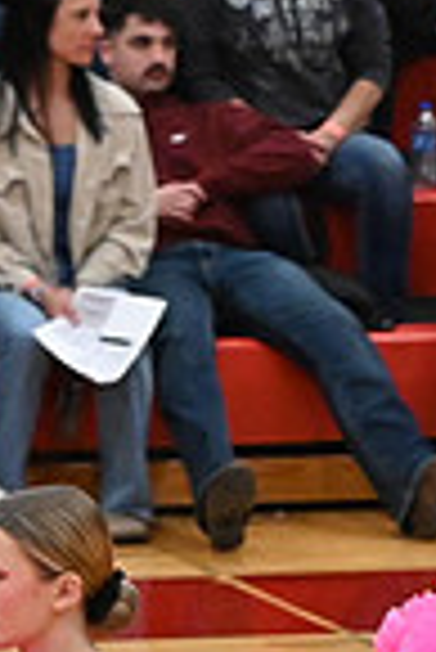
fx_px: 12178
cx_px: 1214
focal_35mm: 672
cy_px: 618
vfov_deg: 3.1
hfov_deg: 2.0
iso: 8000
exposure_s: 1/400
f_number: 4
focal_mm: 112
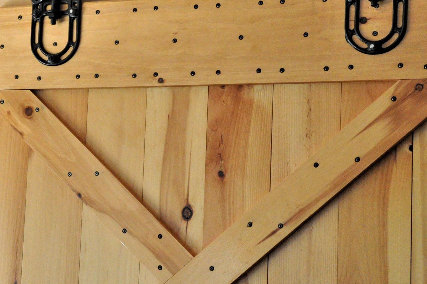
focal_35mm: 110
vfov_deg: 12.4
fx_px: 1304
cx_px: 104
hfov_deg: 18.5
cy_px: 96
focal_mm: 35
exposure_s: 1/50
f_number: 7.1
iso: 2000
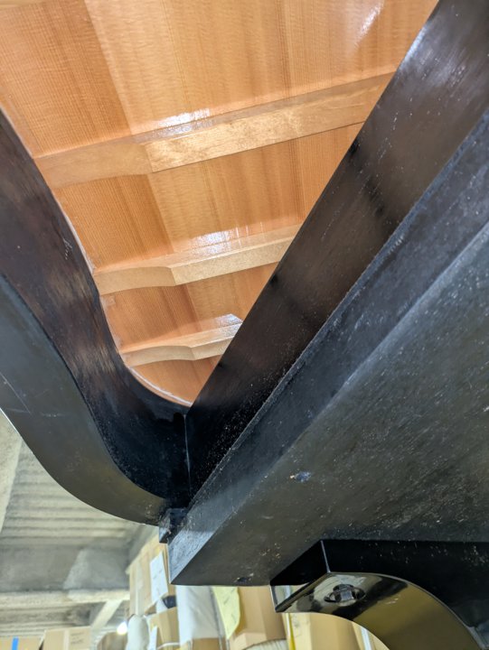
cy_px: 325
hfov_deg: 54.9
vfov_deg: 69.4
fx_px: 470
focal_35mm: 25
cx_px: 244
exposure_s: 1/24
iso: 396
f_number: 1.89
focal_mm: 5.43
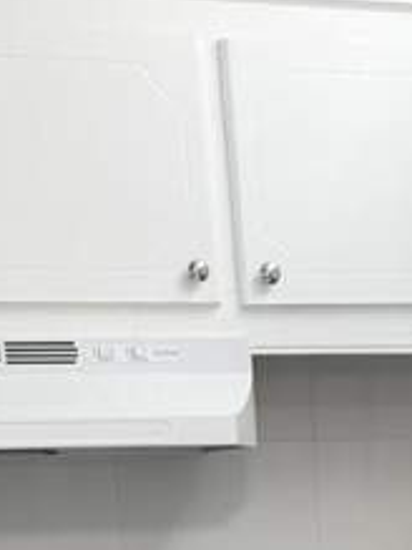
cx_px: 550
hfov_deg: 12.2
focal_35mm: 117
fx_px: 1859
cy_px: 1077
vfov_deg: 14.3
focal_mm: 6.76
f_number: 1.78
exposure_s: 1/60
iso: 400
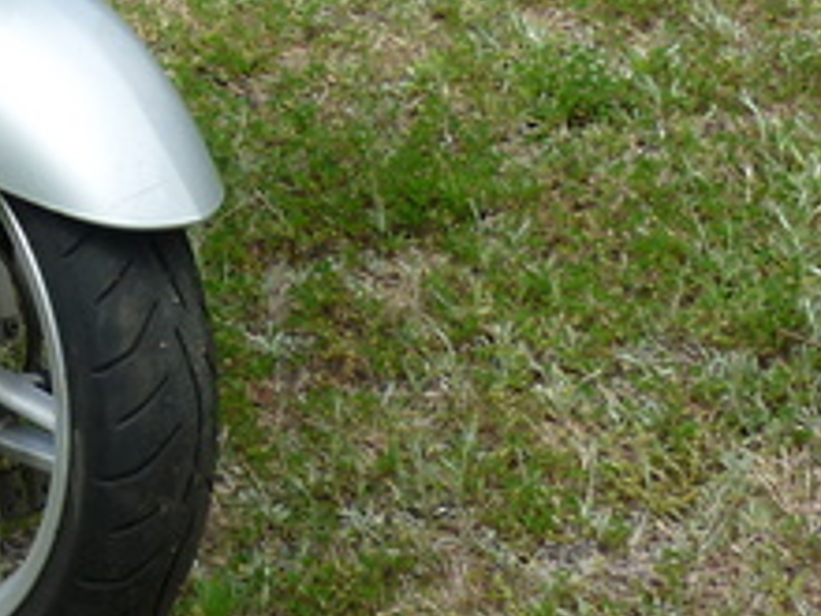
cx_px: -280
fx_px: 2846
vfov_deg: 12.0
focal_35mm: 120
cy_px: -205
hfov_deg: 15.5
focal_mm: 5.5
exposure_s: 1/640
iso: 80
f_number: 2.8
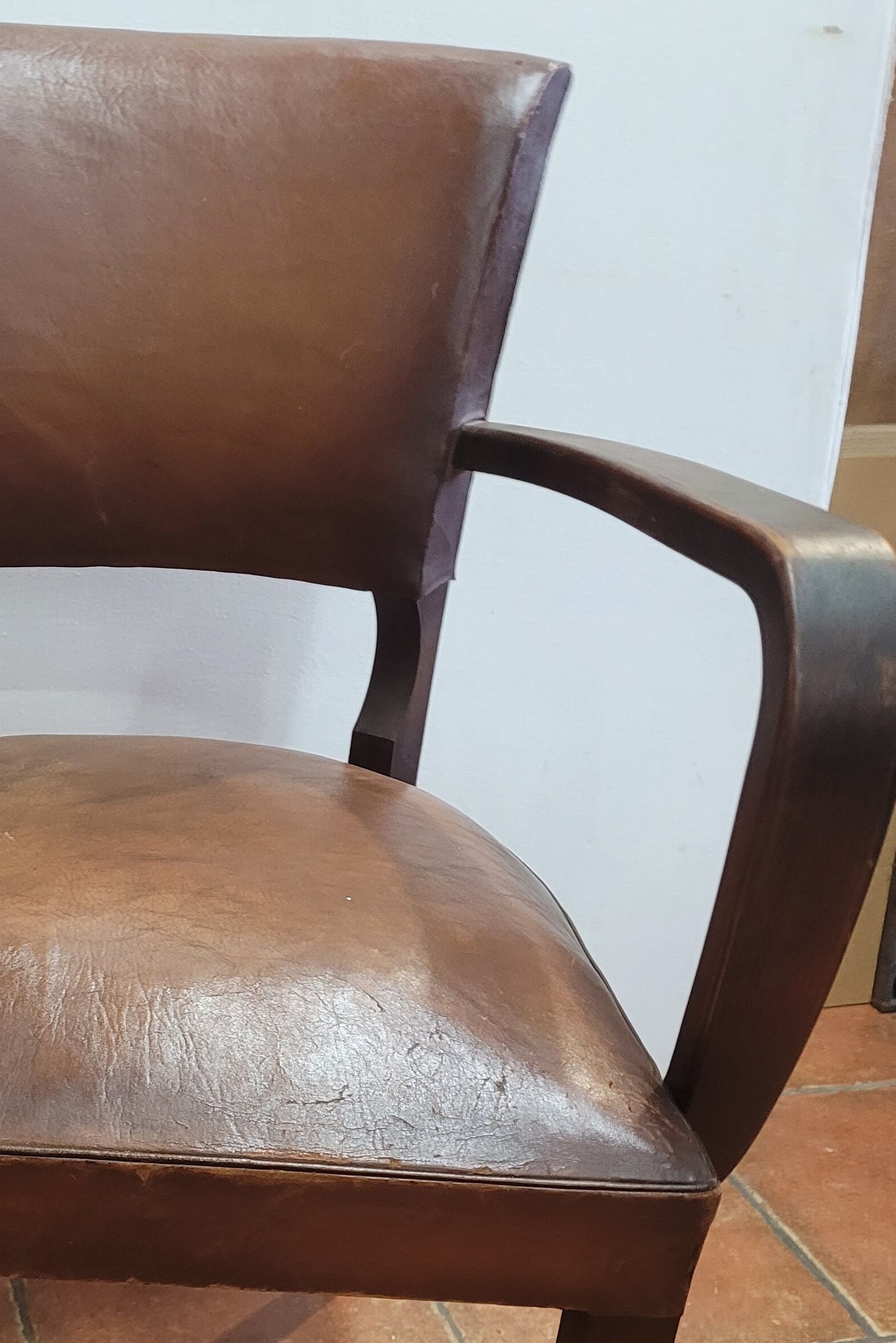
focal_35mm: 46
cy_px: 994
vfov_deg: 41.6
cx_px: 83
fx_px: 1717
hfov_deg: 28.1
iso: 400
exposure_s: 1/50
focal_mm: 5.4
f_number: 1.8
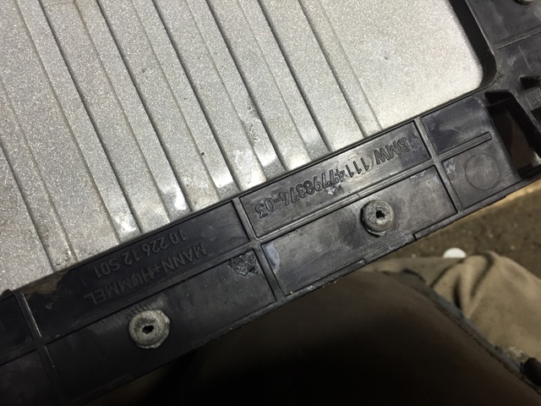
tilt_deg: -64.6
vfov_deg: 48.2
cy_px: 203
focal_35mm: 29
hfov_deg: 61.7
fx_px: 453
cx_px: 270
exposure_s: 1/33
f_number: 2.2
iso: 80
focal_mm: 4.15
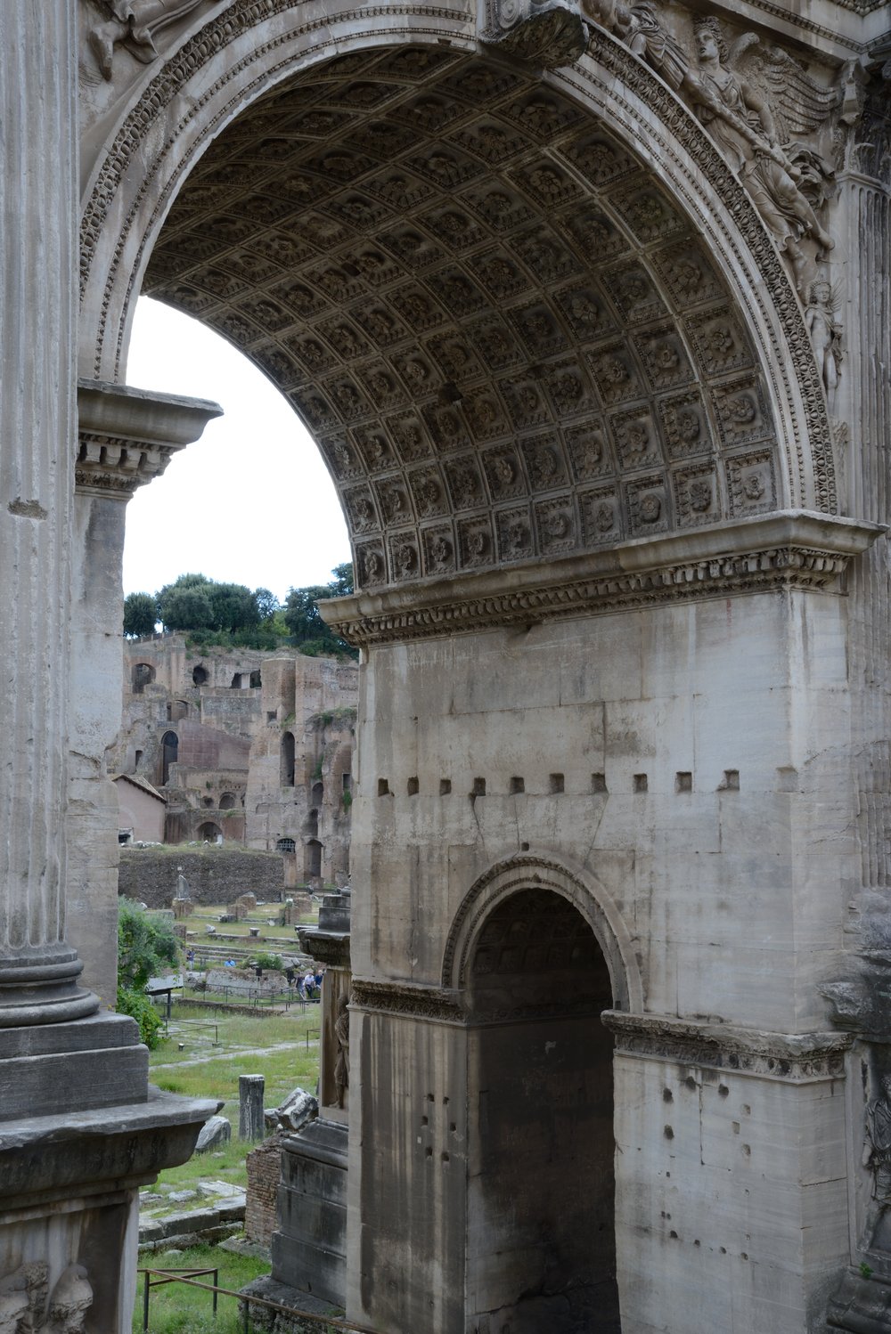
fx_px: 1558
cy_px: 667
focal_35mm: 42
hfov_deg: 31.9
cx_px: 446
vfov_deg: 46.4
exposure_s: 1/15
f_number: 22
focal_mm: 42
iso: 200
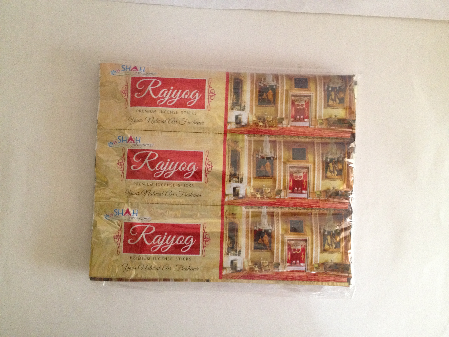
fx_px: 454
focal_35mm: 35
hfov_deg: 52.6
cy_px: 168
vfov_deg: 40.7
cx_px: 224
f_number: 2.4
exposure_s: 1/20
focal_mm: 4.28
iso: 320
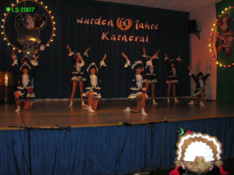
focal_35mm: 35
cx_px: 117
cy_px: 88
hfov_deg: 52.6
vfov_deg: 40.7
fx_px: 237
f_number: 4
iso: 200
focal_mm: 8.9
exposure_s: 1/60.1
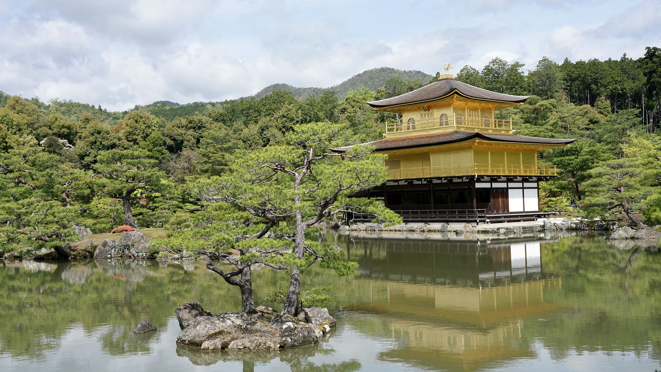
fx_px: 736
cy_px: 172
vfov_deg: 28.3
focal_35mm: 42
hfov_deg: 48.4
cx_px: 331
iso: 125
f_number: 9
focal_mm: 40
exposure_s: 1/250
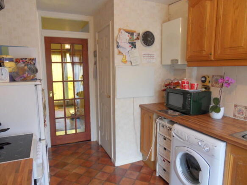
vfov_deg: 56.8
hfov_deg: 71.6
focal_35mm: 24
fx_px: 171
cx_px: 124
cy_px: 92
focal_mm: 4.2
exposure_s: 1/30
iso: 200
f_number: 3.3
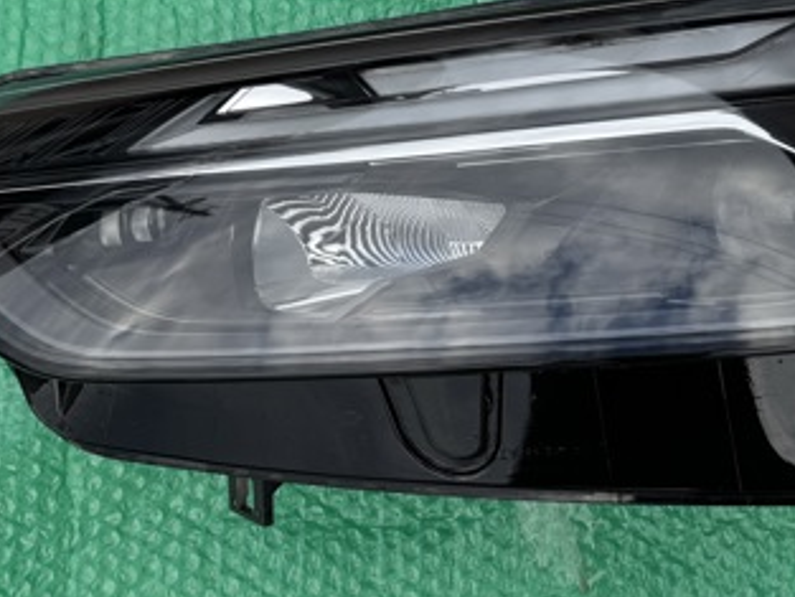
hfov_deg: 38.6
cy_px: 196
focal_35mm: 49
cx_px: 498
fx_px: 1126
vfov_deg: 29.5
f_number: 1.78
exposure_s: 1/1193
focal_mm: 6.76
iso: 80
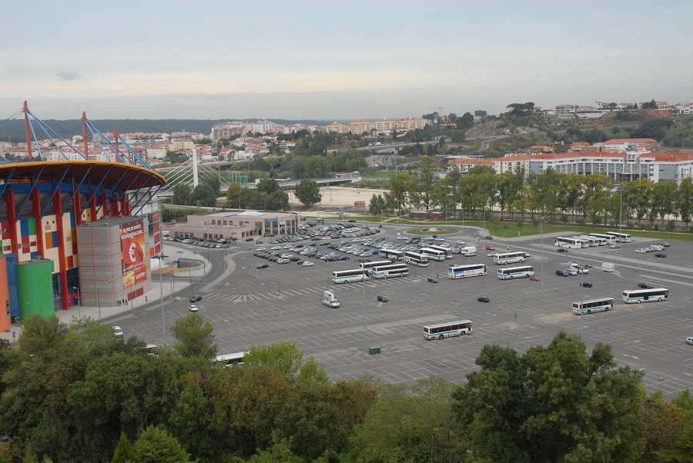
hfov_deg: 42.3
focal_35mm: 46
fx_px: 896
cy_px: 232
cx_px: 346
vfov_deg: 29.0
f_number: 10
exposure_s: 1/80
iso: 125
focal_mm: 31
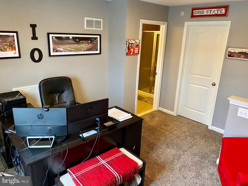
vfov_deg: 53.1
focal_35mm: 26
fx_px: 186
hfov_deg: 67.3
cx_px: 124
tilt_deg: -18.3
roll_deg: -2.0
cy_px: 93
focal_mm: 4.25
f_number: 1.8
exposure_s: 1/60
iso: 320
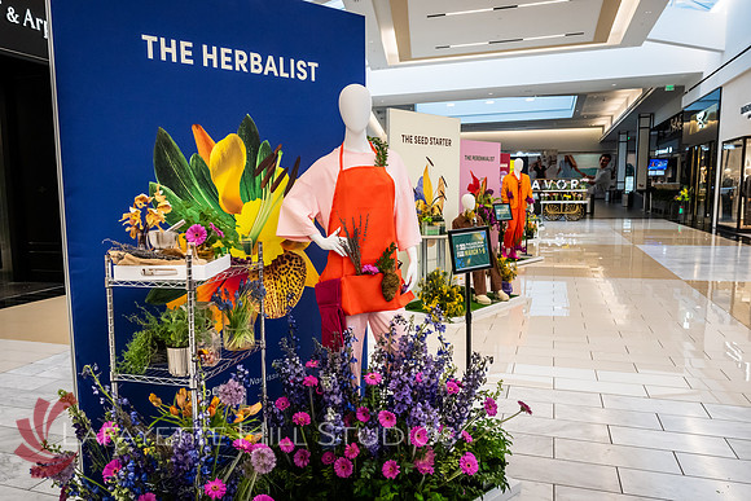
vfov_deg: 44.1
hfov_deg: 62.2
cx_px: 309
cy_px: 268
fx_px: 617
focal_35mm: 30
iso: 2000
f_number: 6.3
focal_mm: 24
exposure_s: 1/200
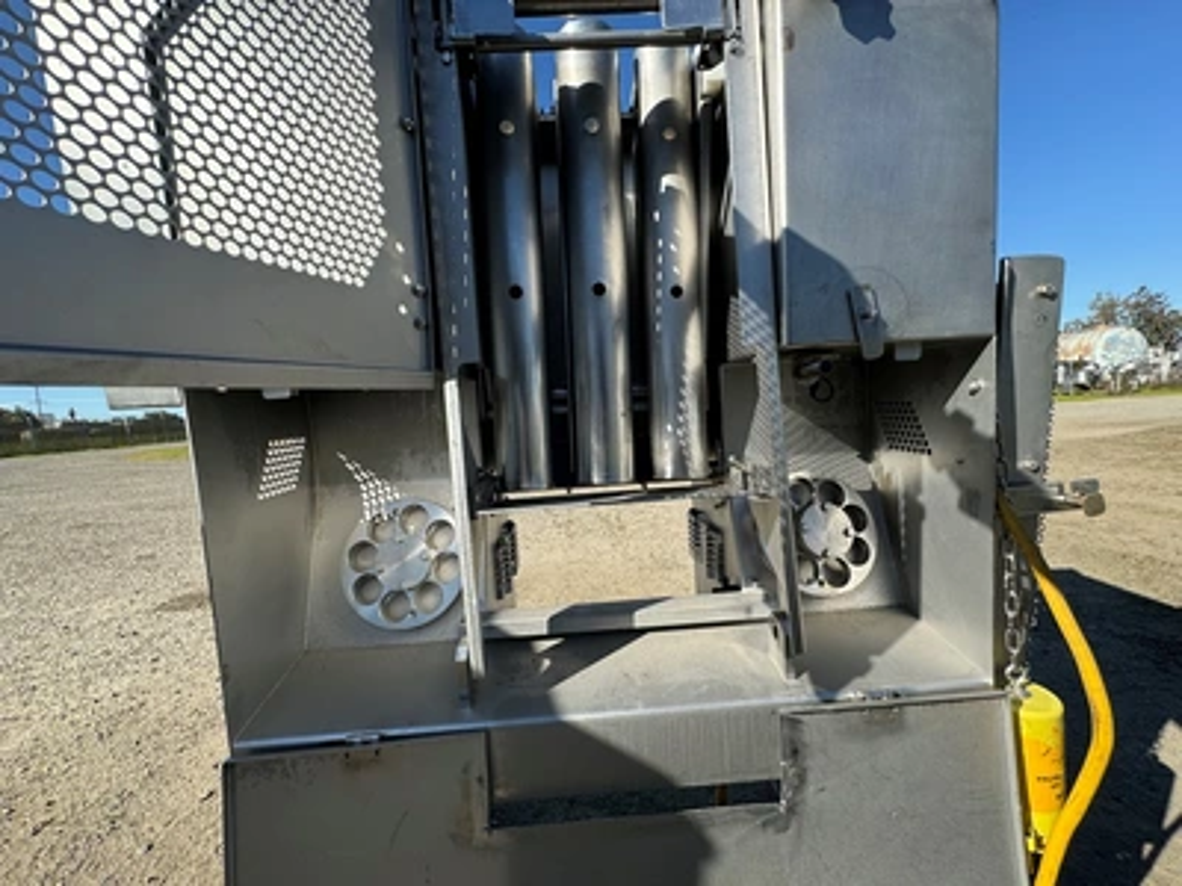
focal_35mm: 14
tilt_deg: -7.3
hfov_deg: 102.1
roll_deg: +3.5
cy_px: 443
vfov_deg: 85.7
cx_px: 591
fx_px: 478
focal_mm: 2.22
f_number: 2.2
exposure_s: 1/932
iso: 40
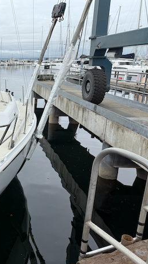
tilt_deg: -13.5
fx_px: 252
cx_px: -26
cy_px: 131
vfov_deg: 55.3
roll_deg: -1.6
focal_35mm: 36
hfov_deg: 28.8
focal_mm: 6.76
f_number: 1.78
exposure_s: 1/1689
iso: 80
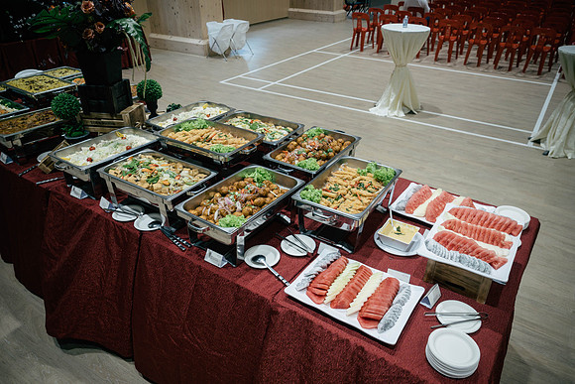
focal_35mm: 25
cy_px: 192
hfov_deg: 71.6
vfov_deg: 51.4
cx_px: 288
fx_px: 399
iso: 200
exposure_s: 1/60
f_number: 2.8
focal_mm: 12
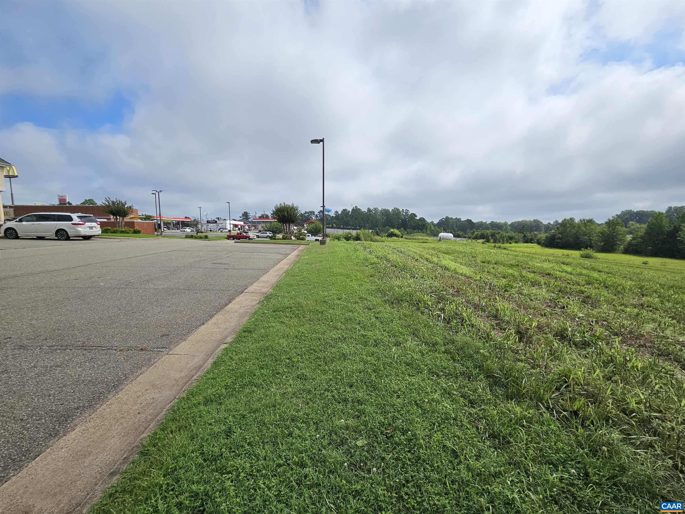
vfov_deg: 89.9
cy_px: 257
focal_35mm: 13
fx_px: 257
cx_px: 342
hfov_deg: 106.2
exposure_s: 1/4926
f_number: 2.2
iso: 50
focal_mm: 2.2
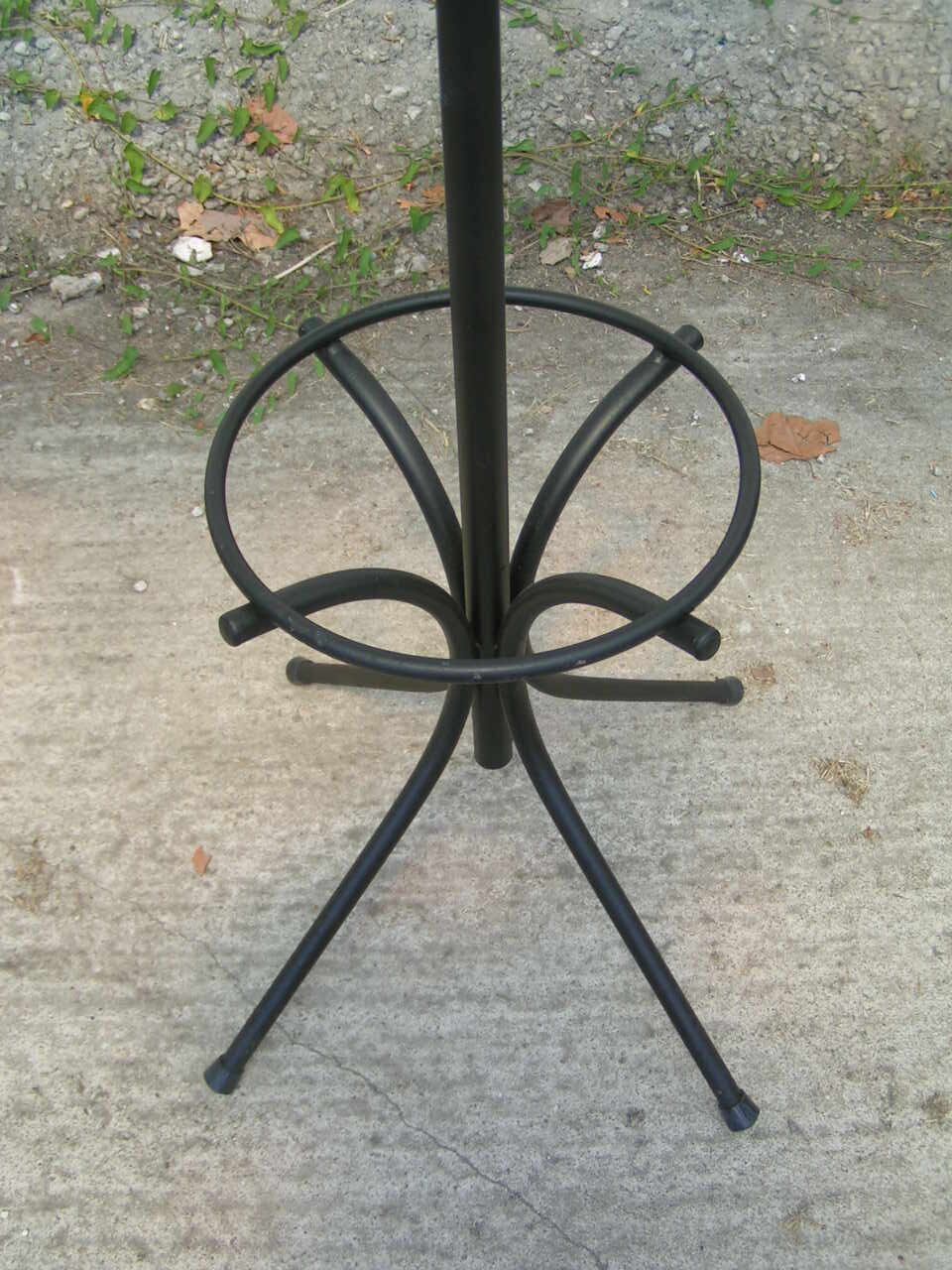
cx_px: 476
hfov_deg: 37.7
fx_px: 1393
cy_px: 635
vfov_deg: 49.0
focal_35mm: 38
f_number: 2.8
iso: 50
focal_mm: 5.8
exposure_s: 1/500
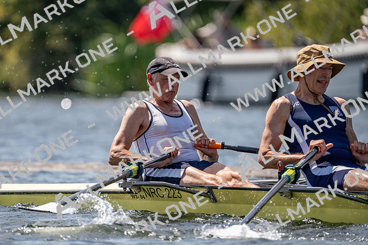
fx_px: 6134
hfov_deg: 3.4
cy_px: 122
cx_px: 184
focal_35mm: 600
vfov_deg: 2.3
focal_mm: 600
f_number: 6.3
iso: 320
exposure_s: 1/2000
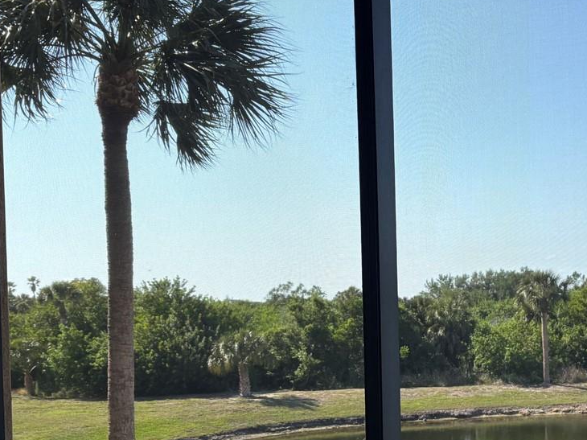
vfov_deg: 25.5
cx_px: 414
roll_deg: +1.1
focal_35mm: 57
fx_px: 966
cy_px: 304
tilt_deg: -1.6
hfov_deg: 33.3
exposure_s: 1/1912
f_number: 1.6
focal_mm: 5.96
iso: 50
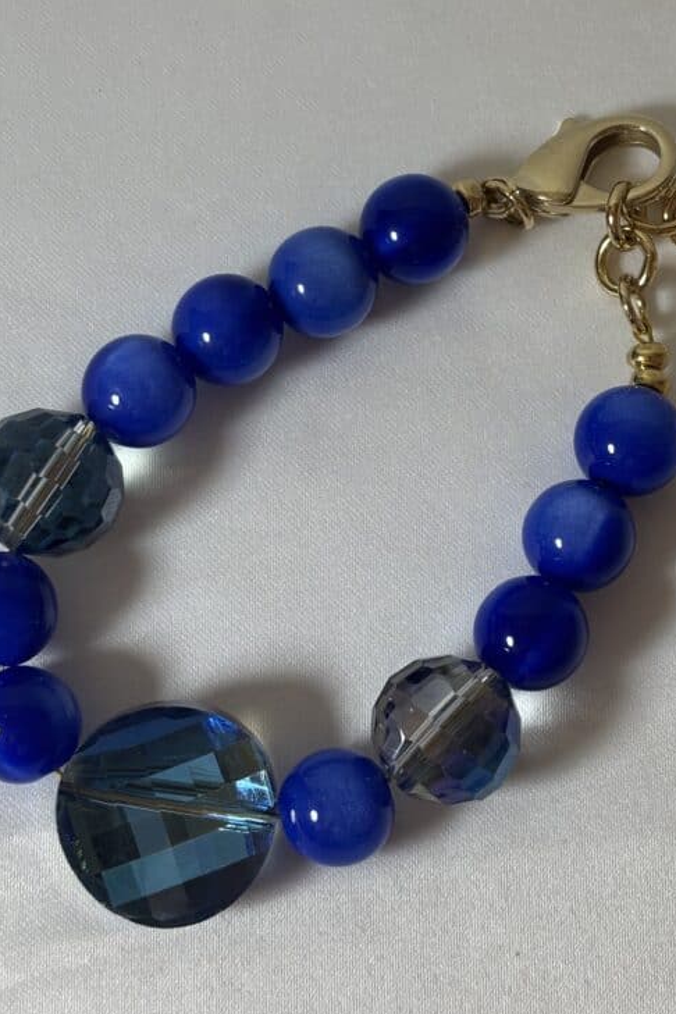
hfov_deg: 17.9
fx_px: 2140
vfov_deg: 26.6
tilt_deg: -76.7
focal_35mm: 76
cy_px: 455
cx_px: 374
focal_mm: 5.96
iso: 25
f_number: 1.6
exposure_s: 1/109
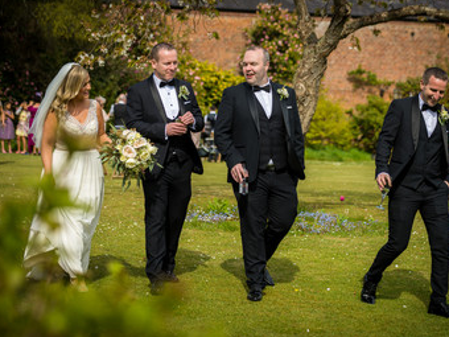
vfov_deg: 17.4
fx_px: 1103
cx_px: 257
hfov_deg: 23.0
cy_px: 163
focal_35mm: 85
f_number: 2.8
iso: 100
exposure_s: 1/1250
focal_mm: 70
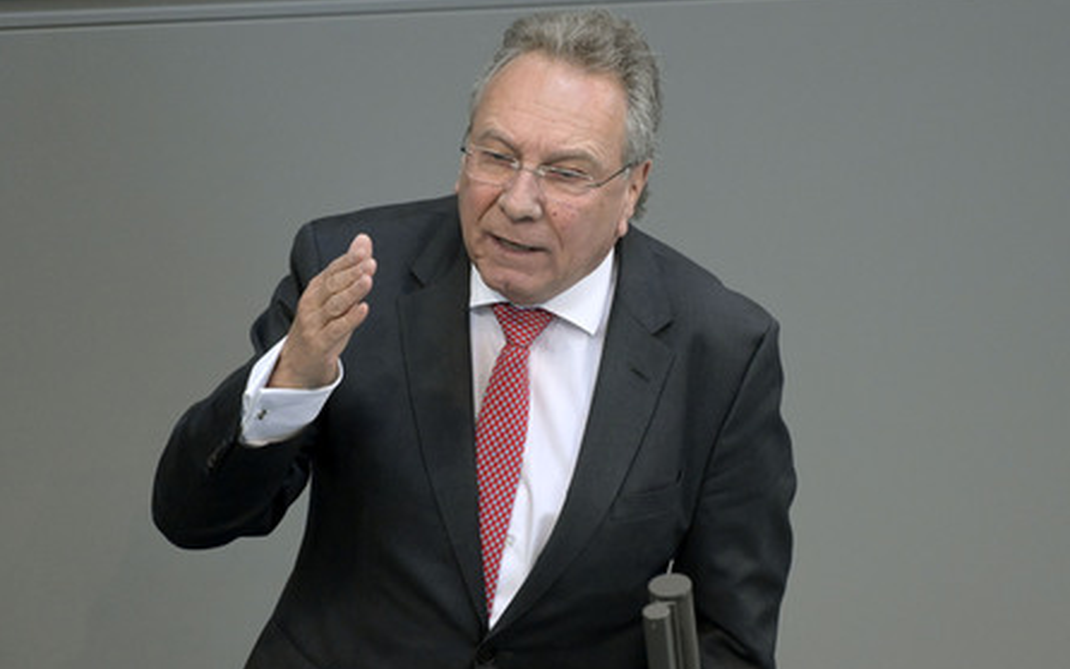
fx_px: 13826
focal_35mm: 474
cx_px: 536
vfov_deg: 2.8
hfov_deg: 4.4
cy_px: 348
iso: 8000
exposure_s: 1/400
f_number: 5.6
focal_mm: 460
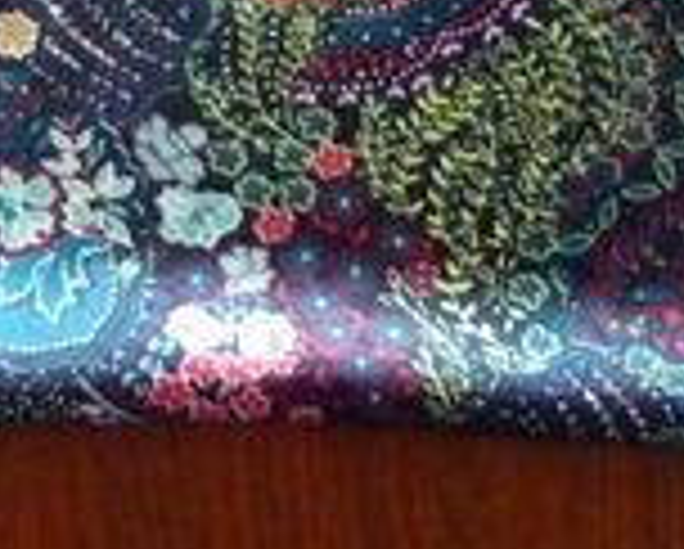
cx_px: 32
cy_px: -346
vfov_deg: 11.5
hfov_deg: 14.9
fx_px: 2574
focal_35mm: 127
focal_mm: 5.5
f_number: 2.8
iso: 800
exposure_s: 1/25
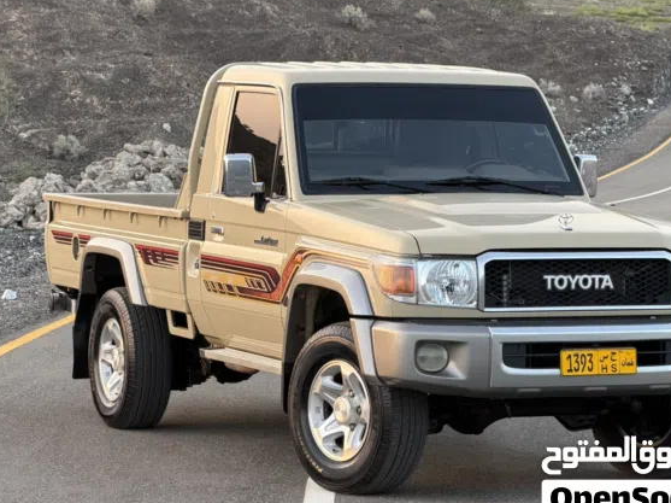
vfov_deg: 12.9
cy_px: 262
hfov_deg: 17.1
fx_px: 2228
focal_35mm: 115
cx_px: 360
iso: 200
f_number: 2.8
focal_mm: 16.89
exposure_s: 1/121
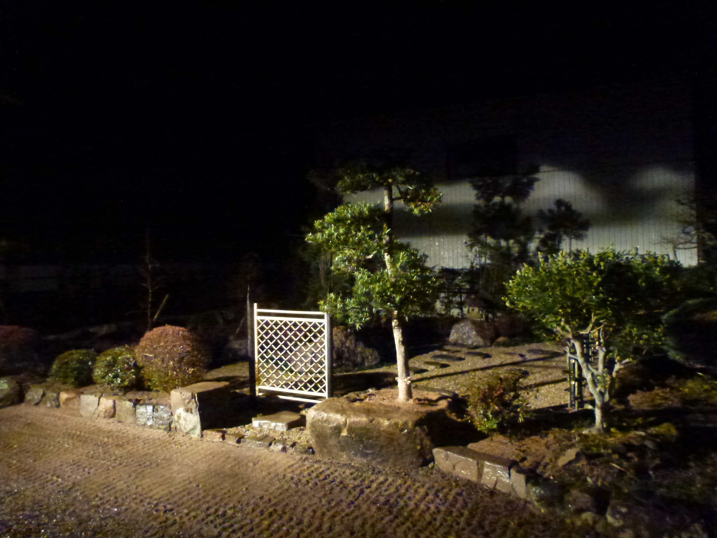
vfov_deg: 56.8
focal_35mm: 24
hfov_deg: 71.6
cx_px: 358
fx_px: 497
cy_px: 269
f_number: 3.3
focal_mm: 4.3
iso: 1600
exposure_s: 1/5
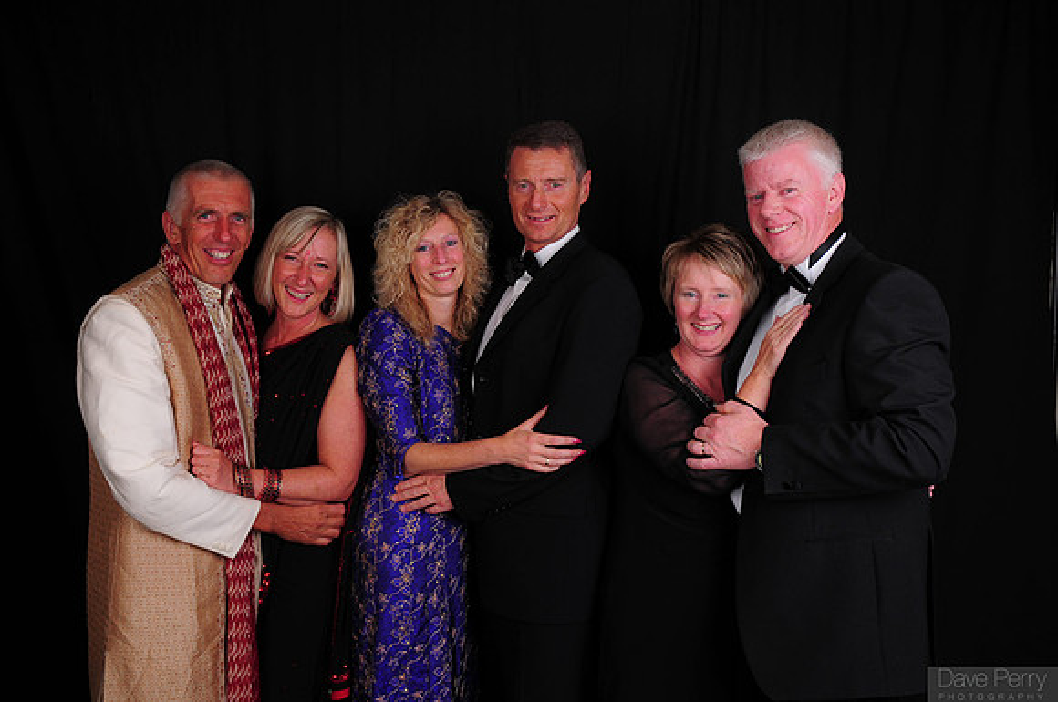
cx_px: 529
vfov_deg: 39.9
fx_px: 968
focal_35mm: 33
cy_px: 351
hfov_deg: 57.3
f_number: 8
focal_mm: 22
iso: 200
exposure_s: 1/125
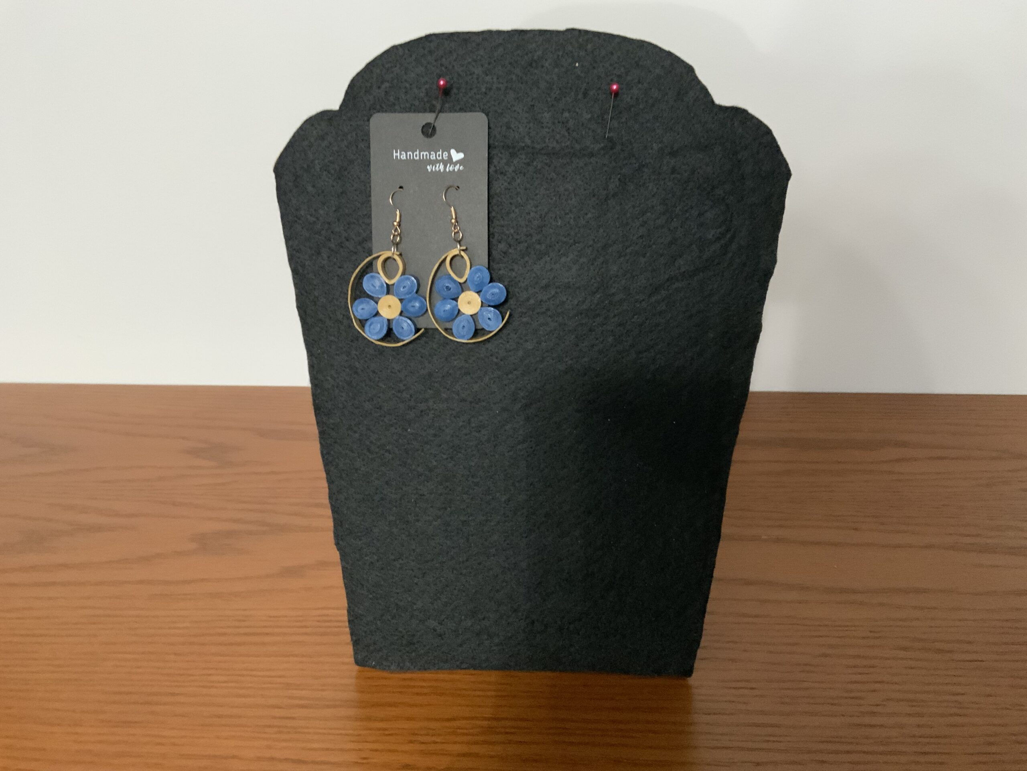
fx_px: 860
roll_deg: -1.1
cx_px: 514
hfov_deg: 61.7
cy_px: 386
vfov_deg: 48.2
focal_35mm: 29
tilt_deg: -26.4
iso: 320
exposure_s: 1/24
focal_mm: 3
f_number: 1.8
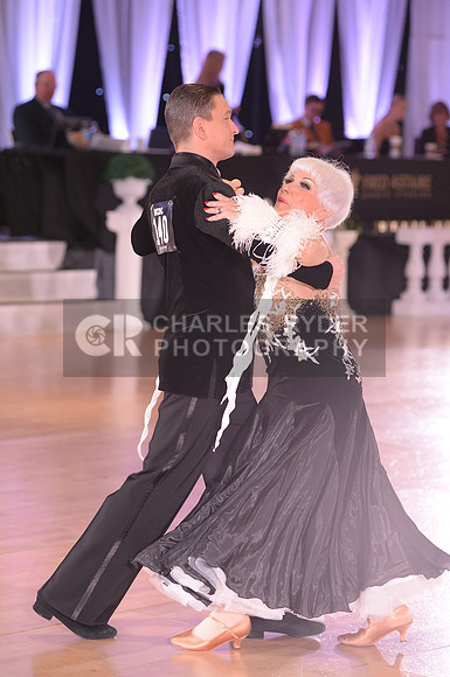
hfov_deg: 10.9
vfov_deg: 16.4
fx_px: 2351
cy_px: 338
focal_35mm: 125
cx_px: 225
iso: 2000
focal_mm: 125
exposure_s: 1/250
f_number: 4
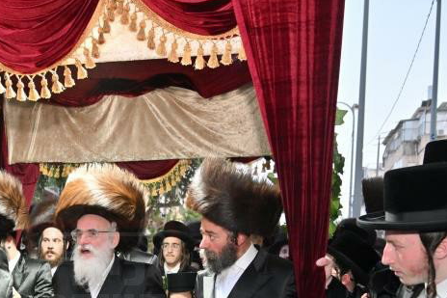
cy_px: 326
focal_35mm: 53
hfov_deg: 36.4
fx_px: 658
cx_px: 98
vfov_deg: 23.9
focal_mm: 24
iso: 1000
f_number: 4
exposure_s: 1/200
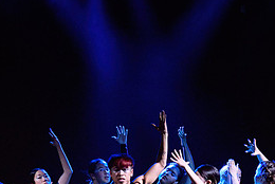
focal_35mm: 238
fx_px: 1820
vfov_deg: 5.8
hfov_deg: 8.6
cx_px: 148
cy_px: 198
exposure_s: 1/200
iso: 1600
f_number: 2.8
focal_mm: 95
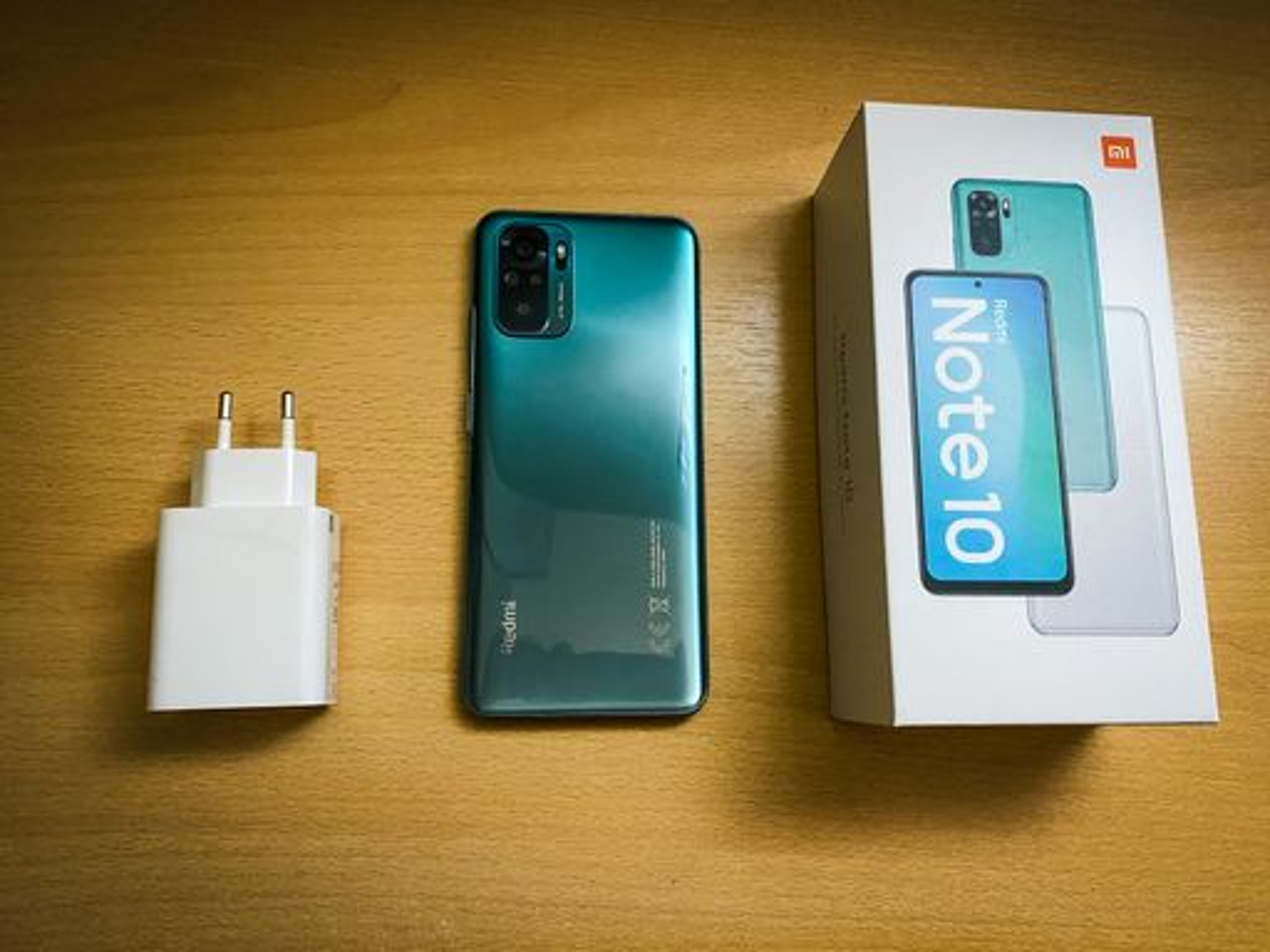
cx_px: 635
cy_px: 476
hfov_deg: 67.3
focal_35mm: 26
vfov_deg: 53.1
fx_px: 954
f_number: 1.8
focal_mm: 4.25
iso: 500
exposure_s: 1/60
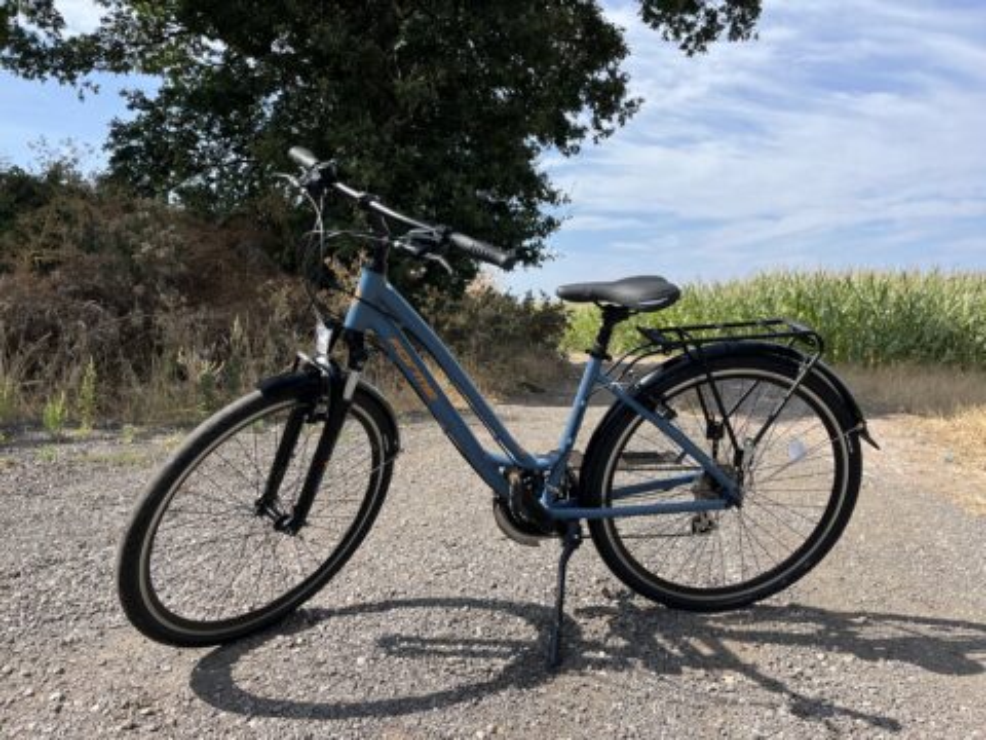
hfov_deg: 67.3
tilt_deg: -3.5
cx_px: 493
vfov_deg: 53.1
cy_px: 370
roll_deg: +0.3
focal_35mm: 26
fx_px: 741
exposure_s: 1/2410
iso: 50
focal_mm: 5.1
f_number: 1.6
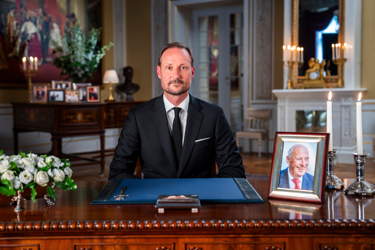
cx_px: 188
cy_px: 125
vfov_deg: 28.1
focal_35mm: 48
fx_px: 500
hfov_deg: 41.1
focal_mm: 48
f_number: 2.8
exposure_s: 1/160
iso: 2000
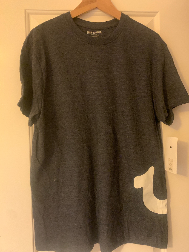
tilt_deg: +0.4
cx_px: 94
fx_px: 189
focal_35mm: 26
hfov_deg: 53.1
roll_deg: +1.2
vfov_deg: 67.3
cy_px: 126
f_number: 1.8
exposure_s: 1/23
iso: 800
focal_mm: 4.25
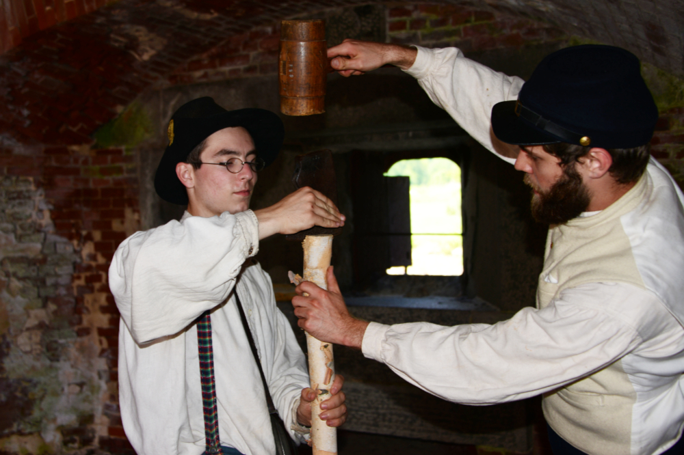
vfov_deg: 31.9
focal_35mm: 42
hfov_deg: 46.4
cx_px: 342
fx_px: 798
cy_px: 228
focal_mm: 42
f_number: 4
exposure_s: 1/250
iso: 200
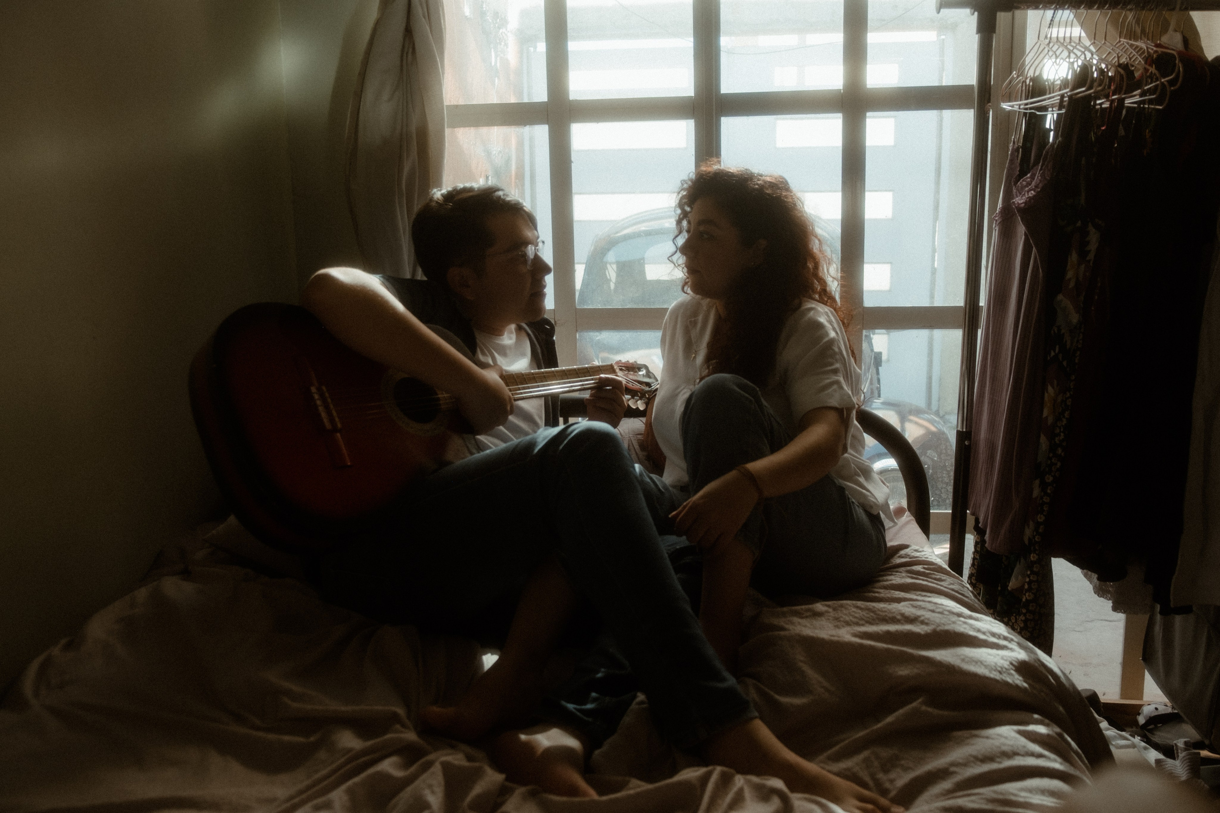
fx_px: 974
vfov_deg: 45.3
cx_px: 610
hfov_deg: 64.1
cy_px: 380
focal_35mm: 29
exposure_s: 1/250
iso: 200
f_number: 2.8
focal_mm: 18
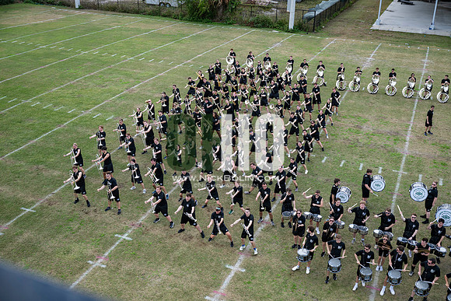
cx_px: 226
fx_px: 489
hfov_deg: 49.5
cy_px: 150
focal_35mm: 39
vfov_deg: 34.2
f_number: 2.8
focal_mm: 39
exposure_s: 1/1250
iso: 125
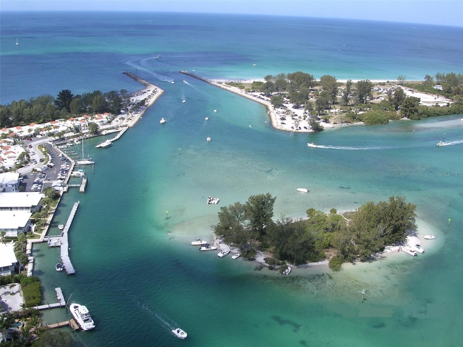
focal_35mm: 38
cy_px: 174
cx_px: 232
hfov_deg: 49.0
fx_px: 508
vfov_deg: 37.7
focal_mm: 5.8
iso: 100
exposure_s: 1/268
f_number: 5.6
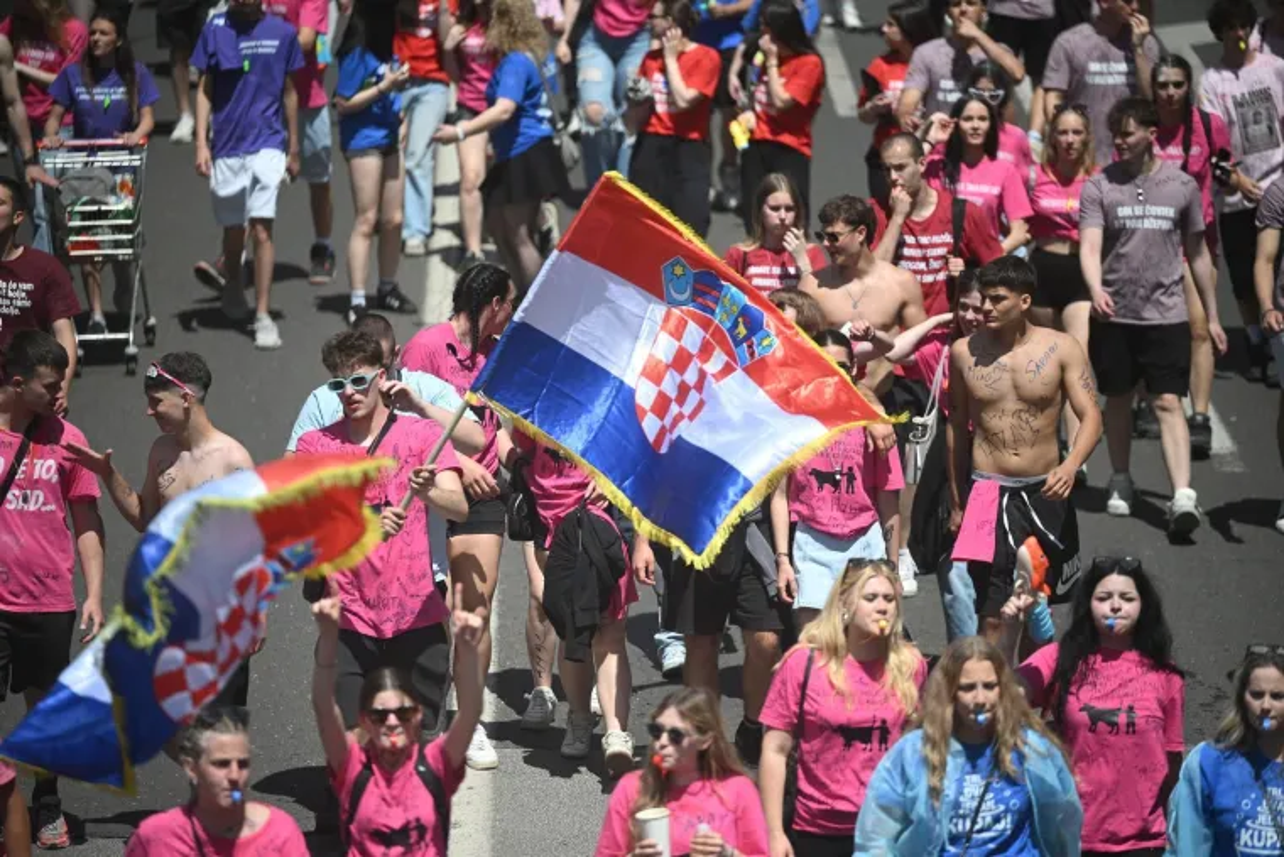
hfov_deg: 10.3
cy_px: 428
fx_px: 7134
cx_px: 642
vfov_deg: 6.9
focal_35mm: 200
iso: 320
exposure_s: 1/6400
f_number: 2.8
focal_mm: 200
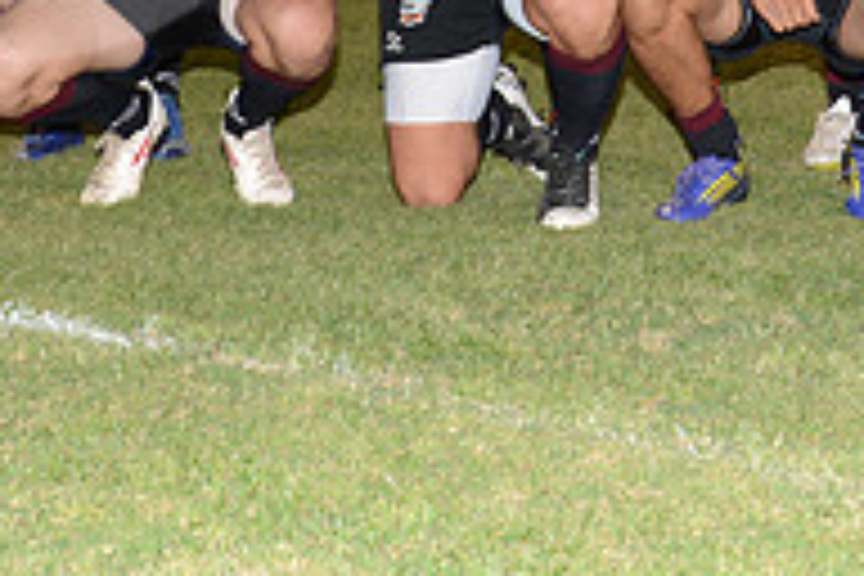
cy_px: -259
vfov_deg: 12.0
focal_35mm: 109
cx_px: 783
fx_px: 2616
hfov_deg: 18.4
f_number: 5
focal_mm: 36
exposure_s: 1/80
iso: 400
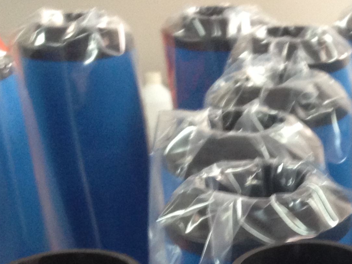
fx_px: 1007
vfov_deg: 14.1
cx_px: 410
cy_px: 379
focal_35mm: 99
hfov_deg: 18.9
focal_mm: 4.12
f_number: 2.4
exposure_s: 1/20
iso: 160
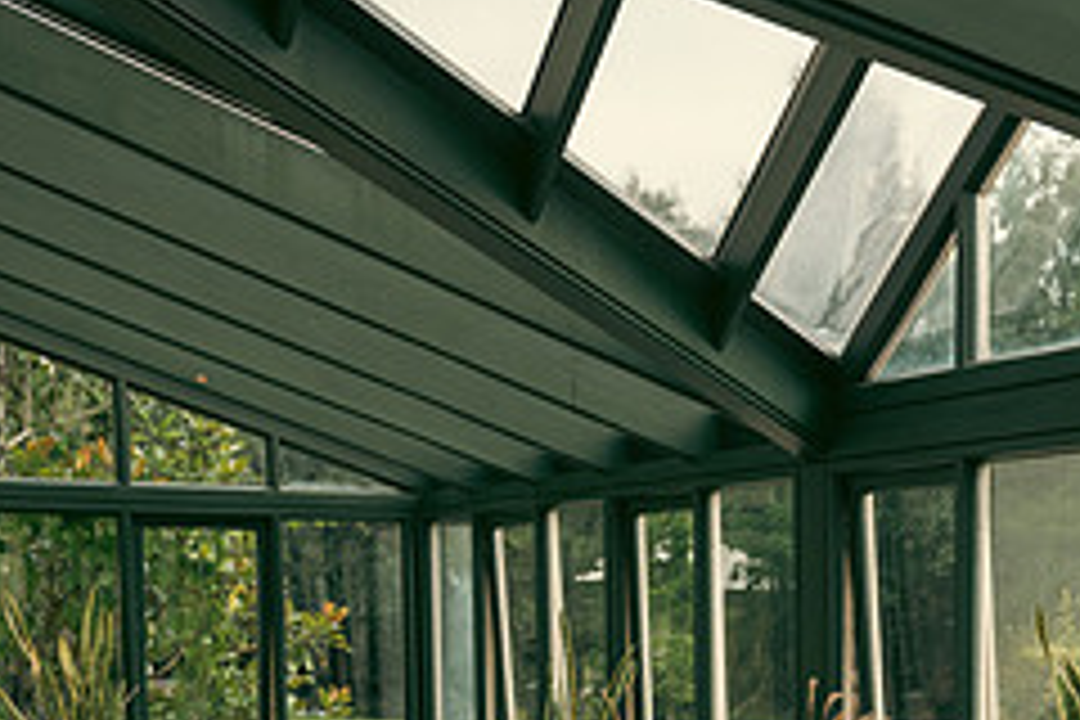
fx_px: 1740
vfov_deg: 22.0
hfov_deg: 33.5
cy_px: 817
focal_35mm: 58
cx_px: 864
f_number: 3.5
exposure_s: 1/400
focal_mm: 24
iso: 250
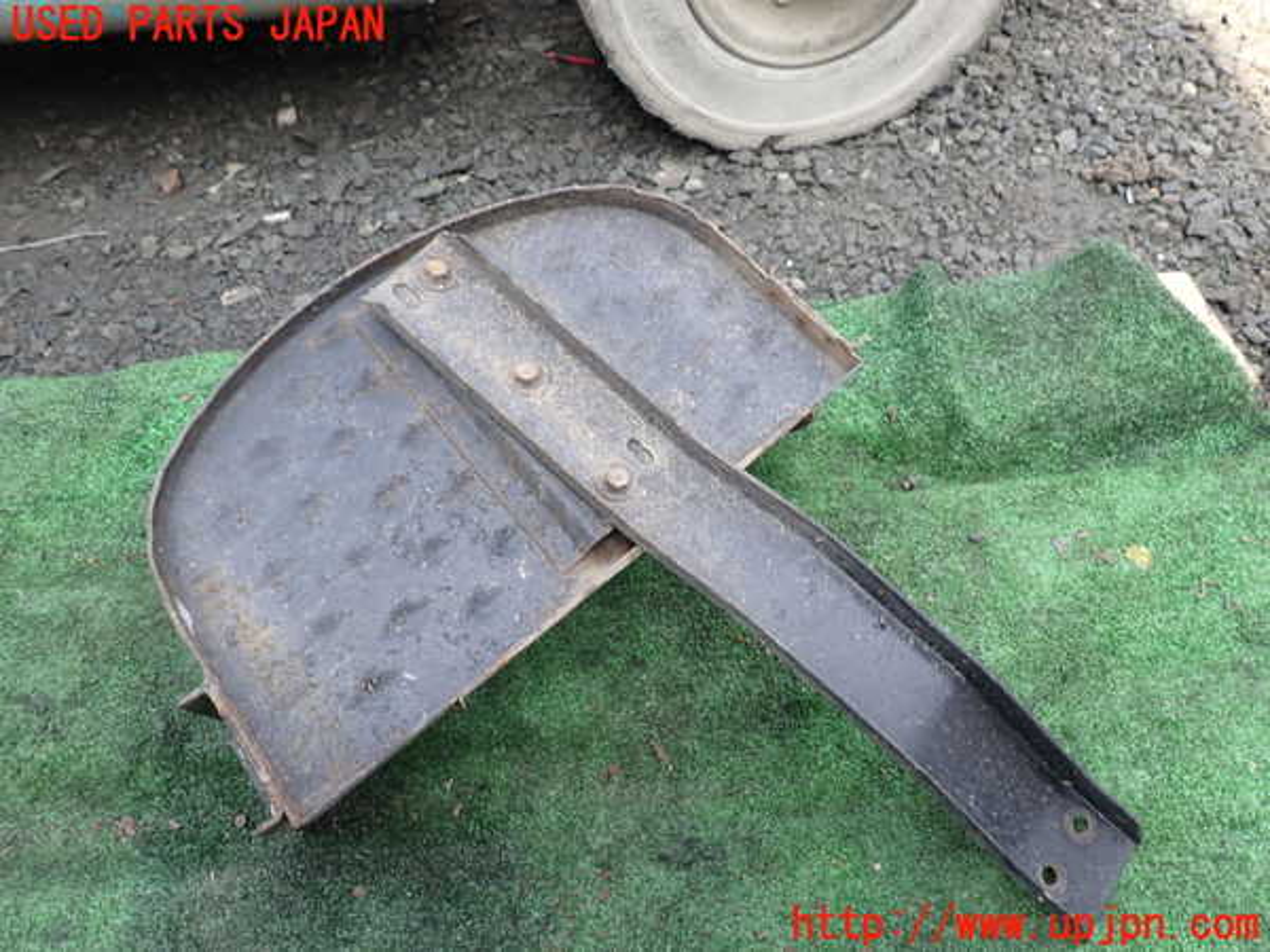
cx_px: 635
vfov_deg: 54.9
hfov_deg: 69.4
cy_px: 476
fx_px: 917
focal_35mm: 25
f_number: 2.8
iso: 100
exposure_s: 1/125
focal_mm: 4.5
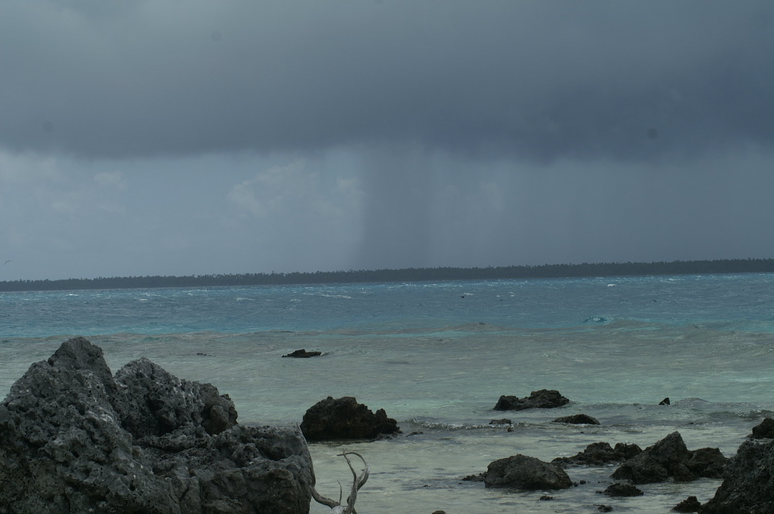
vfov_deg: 12.2
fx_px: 2417
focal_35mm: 112
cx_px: 387
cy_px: 257
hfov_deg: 18.2
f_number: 11
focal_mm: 75
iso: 100
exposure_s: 1/400
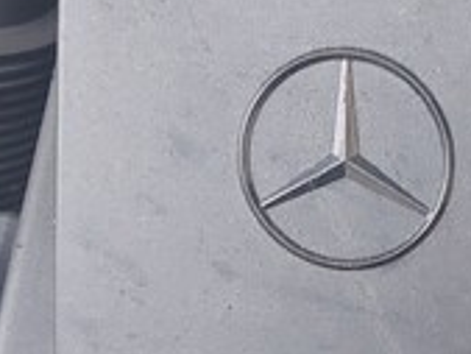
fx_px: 1157
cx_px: 521
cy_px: 404
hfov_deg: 21.8
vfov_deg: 16.8
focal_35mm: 85
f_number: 1.8
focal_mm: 5.23
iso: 400
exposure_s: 1/24
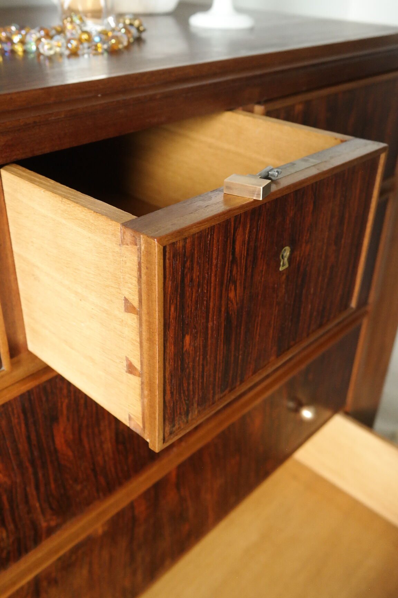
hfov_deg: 36.9
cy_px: 299
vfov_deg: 53.1
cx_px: 199
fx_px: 597
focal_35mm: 36
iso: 1600
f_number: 5.6
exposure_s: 1/25
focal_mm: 24
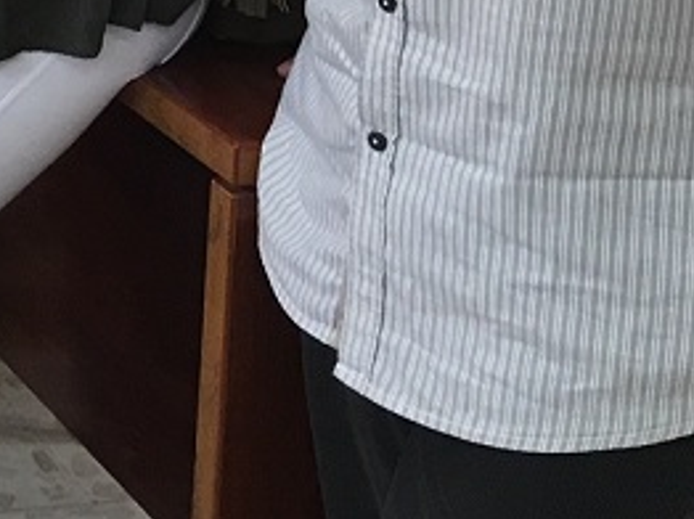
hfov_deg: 12.8
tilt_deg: -8.9
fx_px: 2664
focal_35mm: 133
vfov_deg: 10.3
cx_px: -723
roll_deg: -0.4
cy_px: -482
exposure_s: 1/33
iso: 40
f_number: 2.2
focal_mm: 4.15
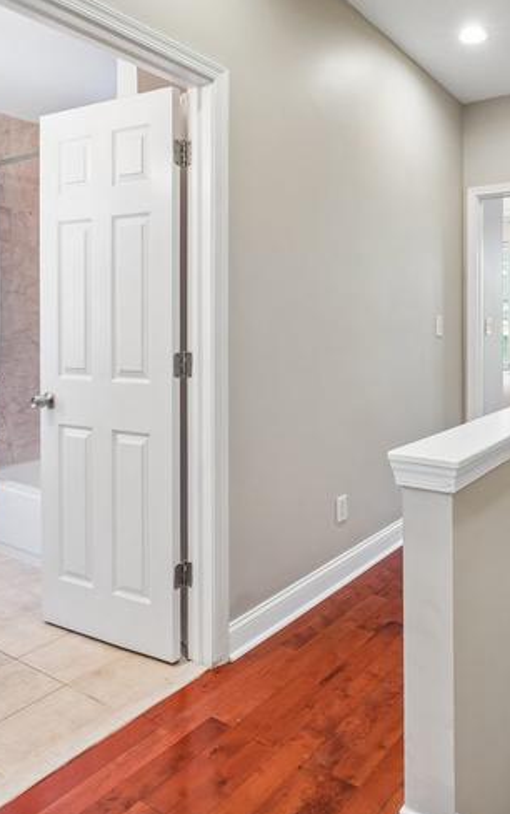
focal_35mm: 24
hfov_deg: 48.4
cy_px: 333
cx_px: 405
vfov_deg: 74.1
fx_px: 533
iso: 250
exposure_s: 1/4
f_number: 8
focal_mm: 10
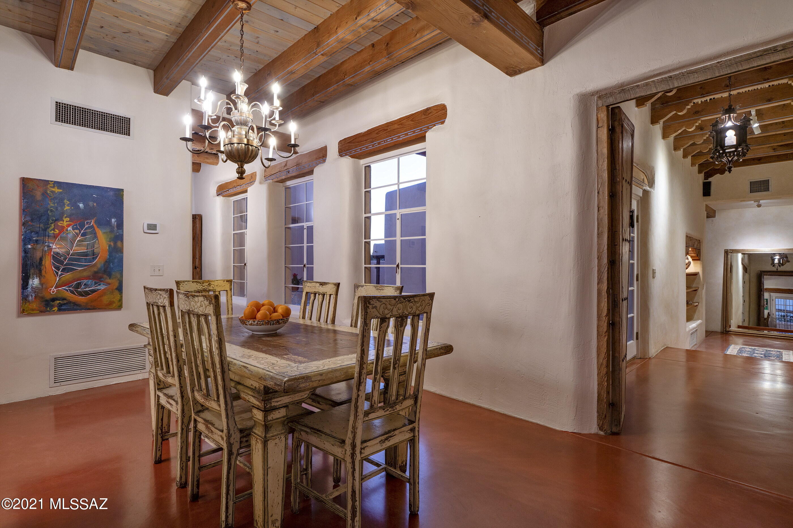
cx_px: 396
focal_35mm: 18
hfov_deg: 90.0
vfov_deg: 67.4
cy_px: 264
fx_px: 396
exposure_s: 1/6
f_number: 5.6
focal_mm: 18
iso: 200
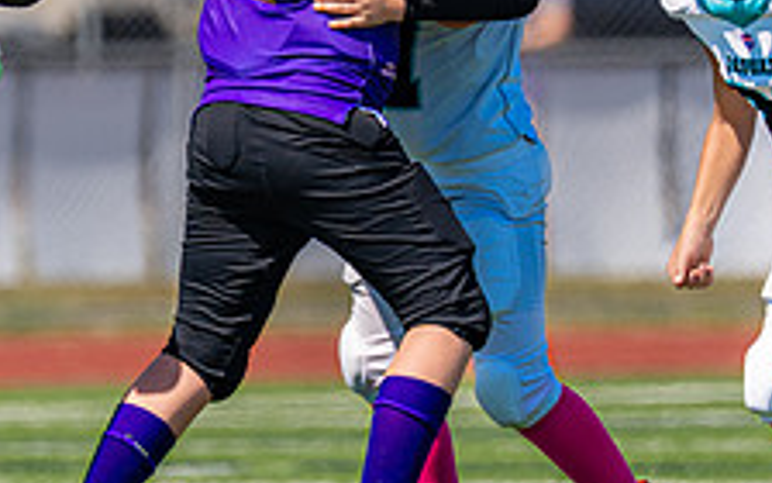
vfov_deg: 1.7
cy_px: 88
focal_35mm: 791
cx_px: 288
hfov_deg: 2.7
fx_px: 16642
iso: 100
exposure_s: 1/2500
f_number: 2.8
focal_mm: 200
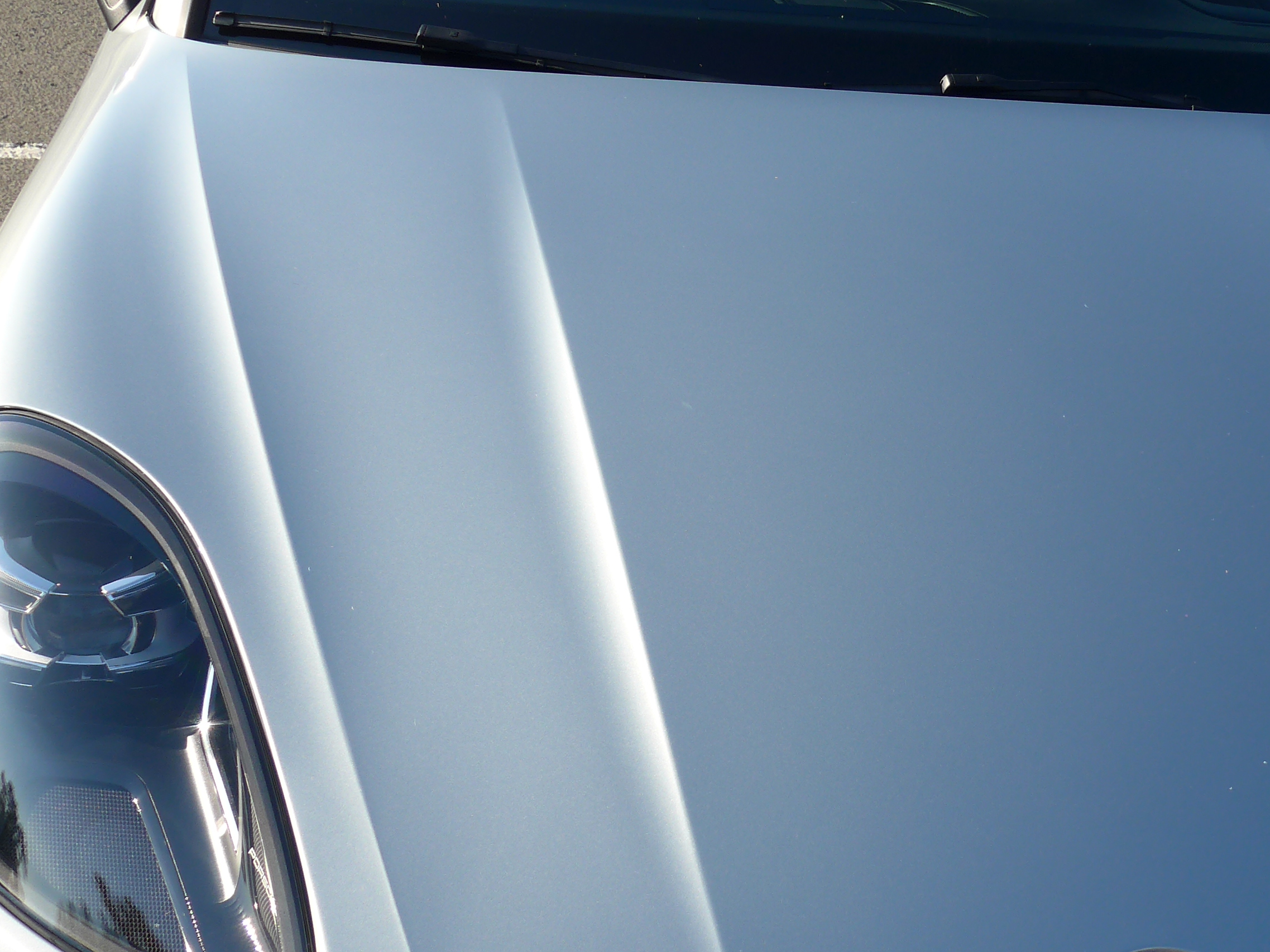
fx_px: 1871
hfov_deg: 37.0
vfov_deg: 28.5
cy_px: 544
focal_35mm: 51
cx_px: 883
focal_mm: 6
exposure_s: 1/800
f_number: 2.8
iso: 80
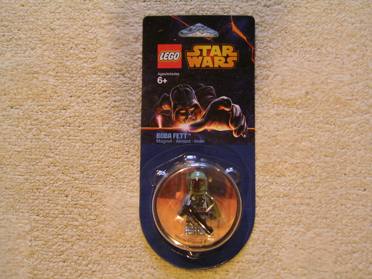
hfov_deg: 51.4
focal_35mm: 36
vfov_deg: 39.7
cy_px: 140
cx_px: 186
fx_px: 387
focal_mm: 5.6
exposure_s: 1/5.9
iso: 100
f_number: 2.8
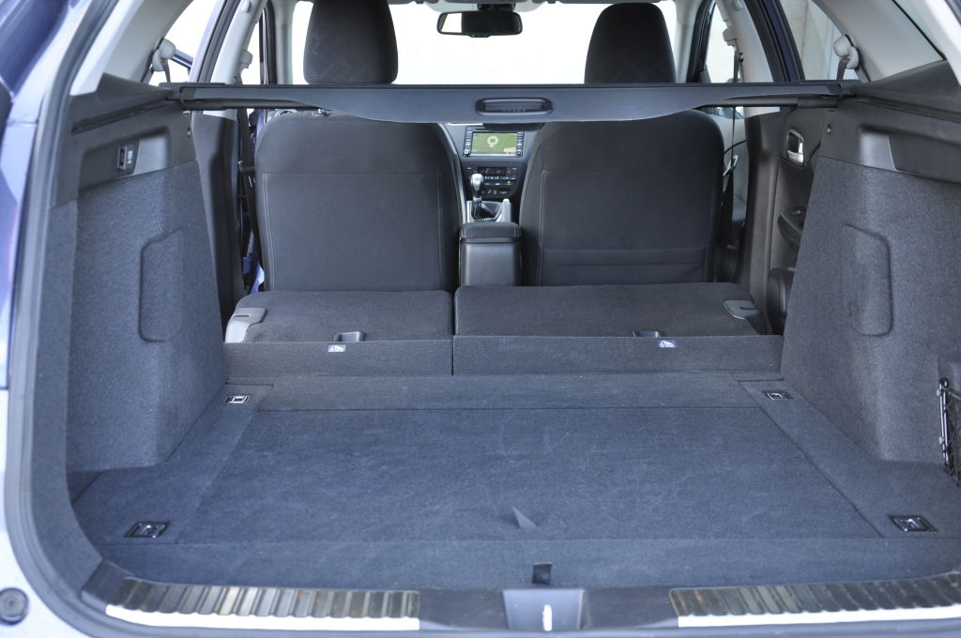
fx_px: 1200
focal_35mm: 45
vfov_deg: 29.8
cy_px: 319
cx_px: 480
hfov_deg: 43.7
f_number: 5.6
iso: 320
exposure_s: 1/30
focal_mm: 30
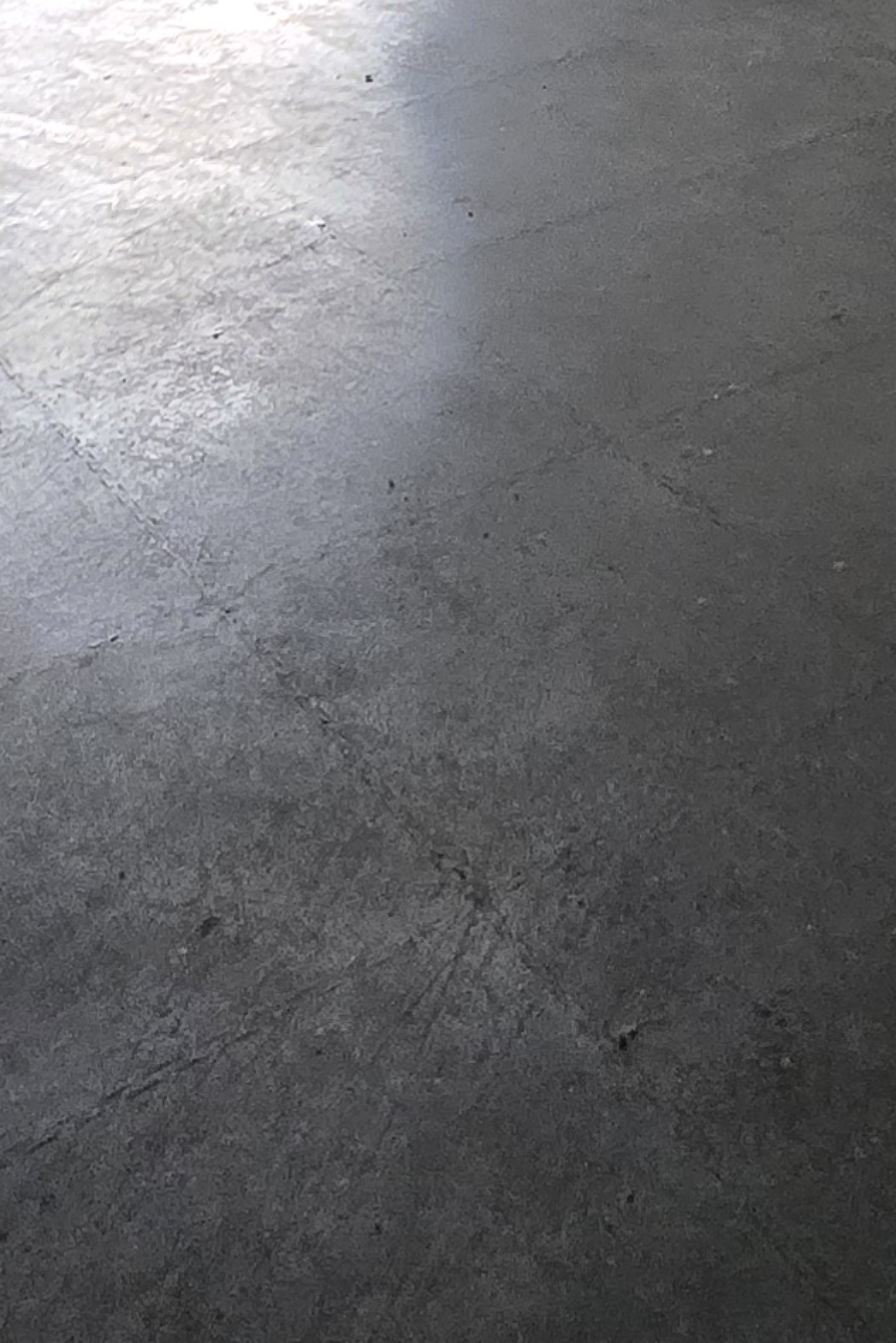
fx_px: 2127
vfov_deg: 25.9
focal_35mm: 57
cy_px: -671
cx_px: 604
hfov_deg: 23.7
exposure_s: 1/50
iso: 200
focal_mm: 1.7
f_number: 2.2
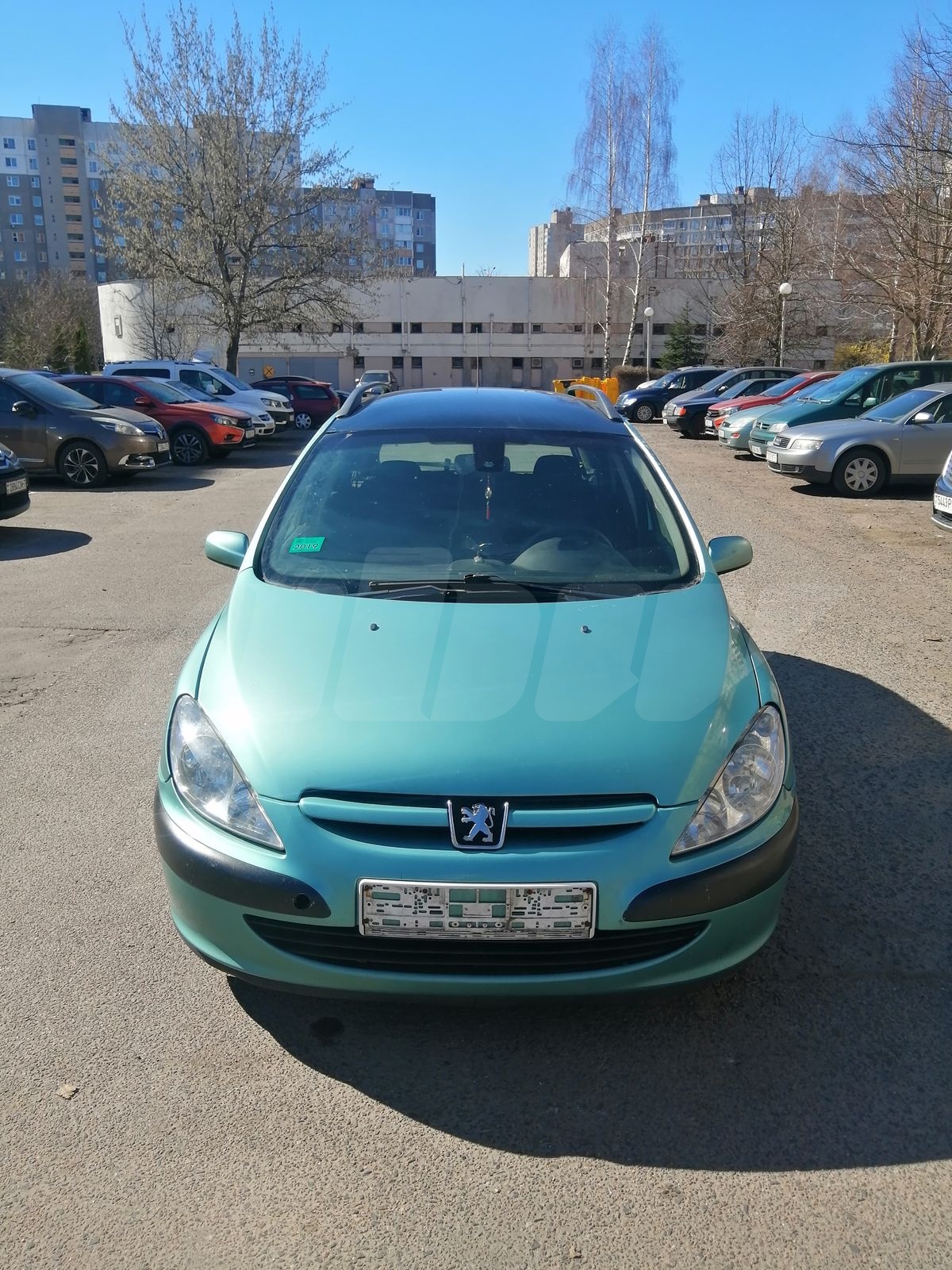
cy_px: 635
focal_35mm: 27
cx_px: 476
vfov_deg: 65.3
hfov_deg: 51.4
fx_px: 990
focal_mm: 3.62
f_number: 1.8
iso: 50
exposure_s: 1/1277
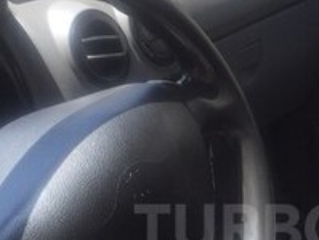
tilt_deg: -26.8
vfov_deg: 15.2
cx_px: 298
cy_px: 228
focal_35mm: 96
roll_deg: -3.7
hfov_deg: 19.9
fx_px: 886
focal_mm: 4.15
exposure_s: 1/395
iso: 32
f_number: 2.2
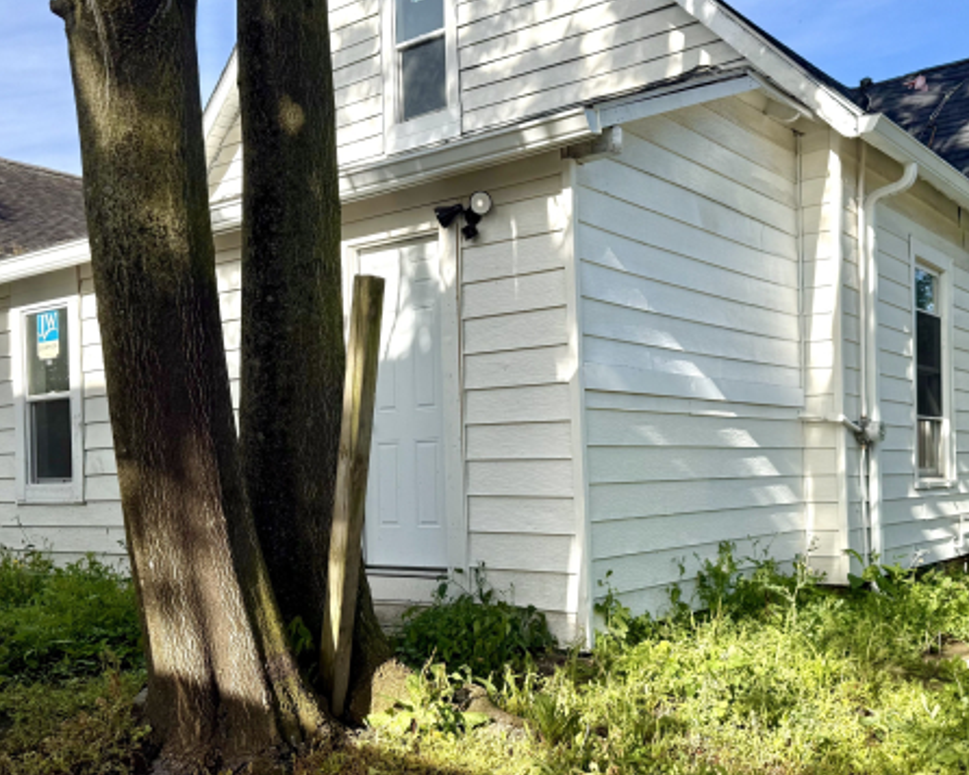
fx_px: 1004
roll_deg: +0.2
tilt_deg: +8.2
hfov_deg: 51.5
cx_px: 492
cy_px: 317
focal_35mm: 35
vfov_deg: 42.1
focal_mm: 6.76
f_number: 1.78
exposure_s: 1/3021
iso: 80
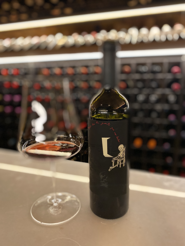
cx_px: 92
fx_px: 185
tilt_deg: -12.7
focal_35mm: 26
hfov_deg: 53.1
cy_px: 123
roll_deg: +0.9
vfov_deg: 67.3
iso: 800
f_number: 1.8
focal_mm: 4.25
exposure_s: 1/30
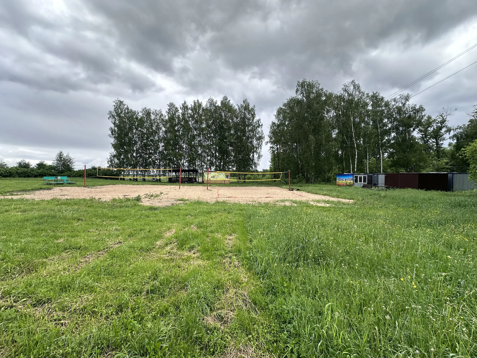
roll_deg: -0.1
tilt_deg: -1.1
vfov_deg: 85.7
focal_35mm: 14
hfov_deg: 102.1
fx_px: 193
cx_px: 238
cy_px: 179
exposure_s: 1/475
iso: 40
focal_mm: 2.22
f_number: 2.2
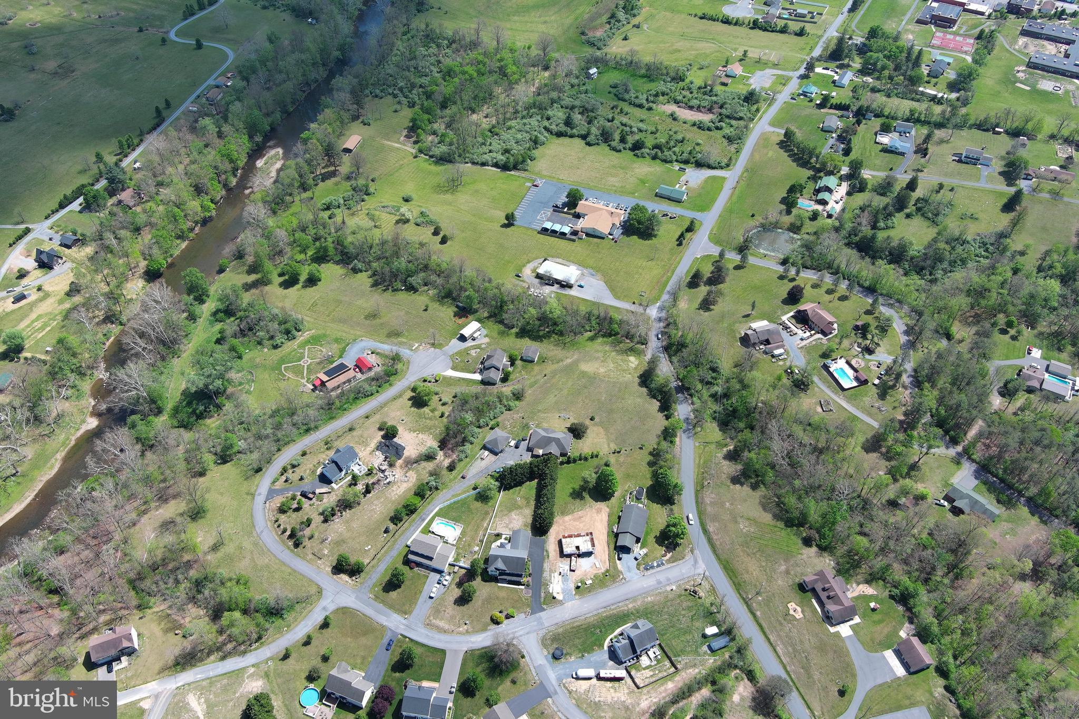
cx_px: 540
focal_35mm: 29
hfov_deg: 63.7
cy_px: 360
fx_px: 869
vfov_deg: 45.0
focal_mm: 10.57
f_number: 2.8
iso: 100
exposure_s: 1/683
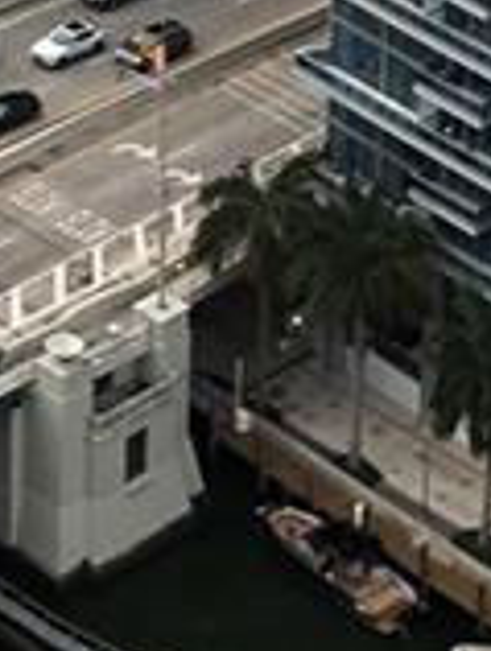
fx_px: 3999
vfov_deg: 8.9
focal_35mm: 212
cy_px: -581
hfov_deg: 6.9
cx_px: -206
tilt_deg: -20.1
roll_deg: +0.3
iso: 50
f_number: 1.8
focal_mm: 4
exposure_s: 1/120
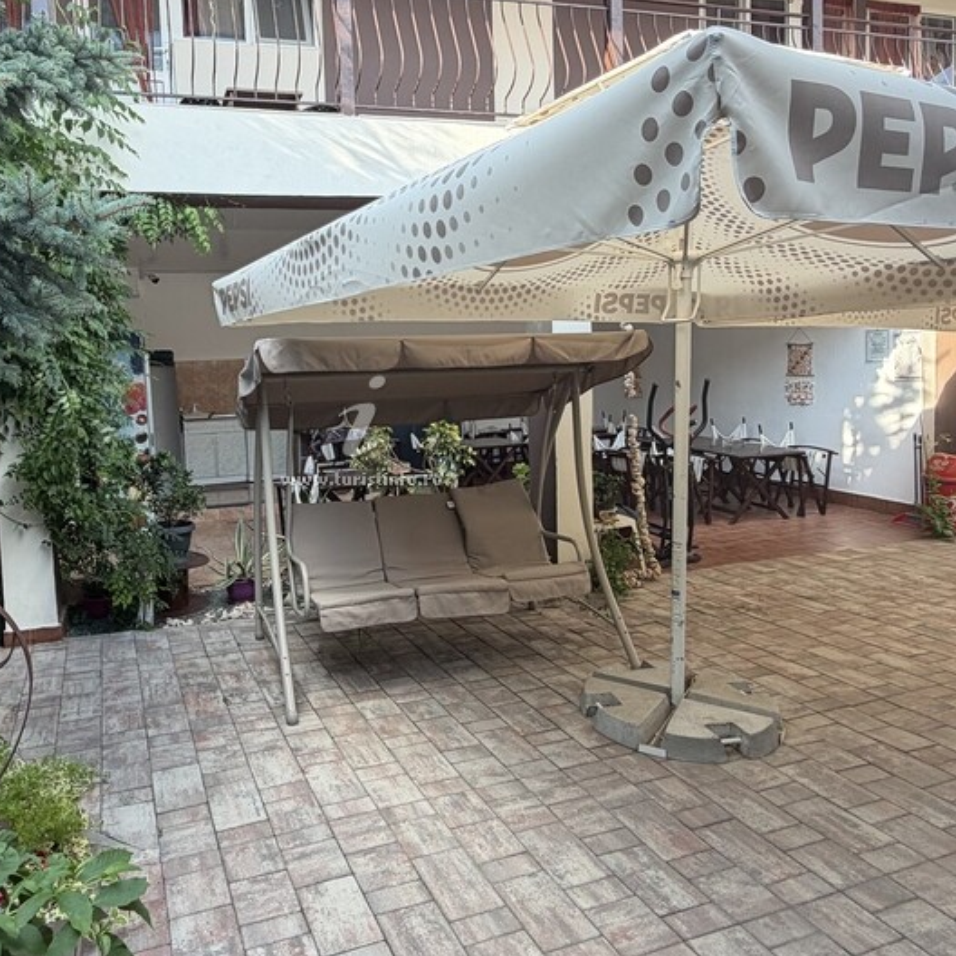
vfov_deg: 64.8
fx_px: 750
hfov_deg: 64.0
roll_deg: +2.8
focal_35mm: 24
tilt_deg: -4.2
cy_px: 416
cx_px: 349
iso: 50
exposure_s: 1/121
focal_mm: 2.22
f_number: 2.2
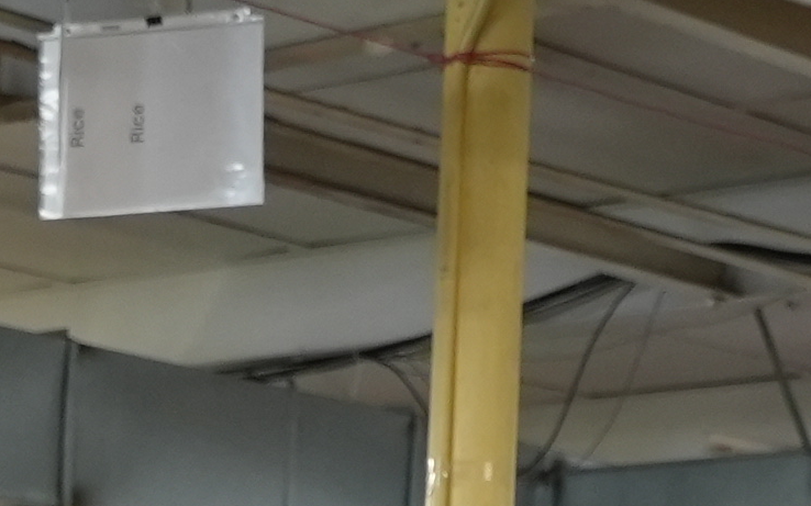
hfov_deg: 12.3
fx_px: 3757
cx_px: 218
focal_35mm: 170
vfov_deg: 7.4
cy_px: 1067
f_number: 4
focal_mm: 29
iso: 2500
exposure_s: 1/160
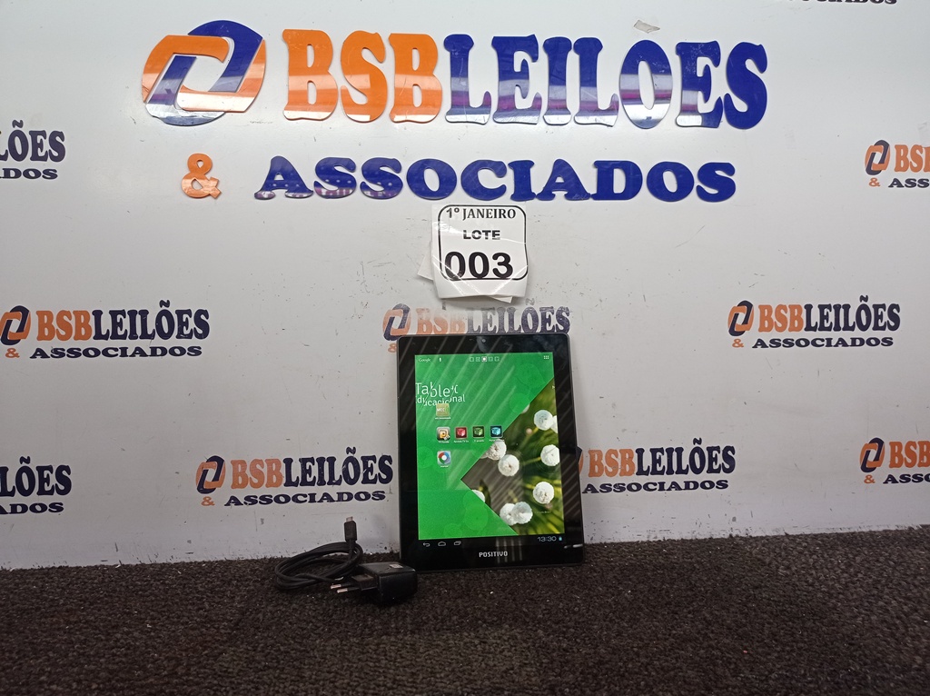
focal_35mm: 28
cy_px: 348
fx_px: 752
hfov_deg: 63.5
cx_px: 465
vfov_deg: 49.7
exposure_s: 1/120
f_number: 1.79
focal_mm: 4.7
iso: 194
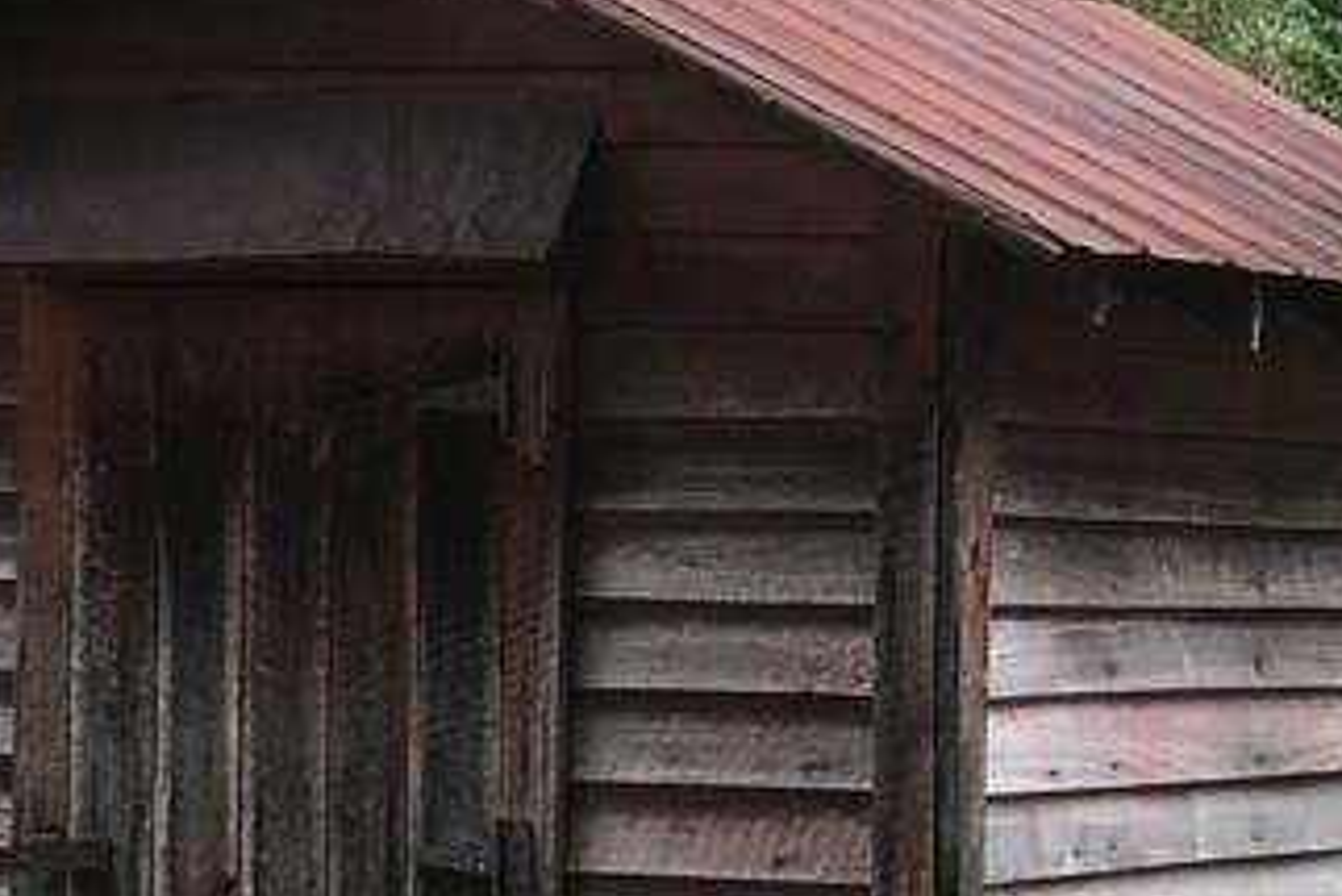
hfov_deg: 11.8
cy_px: 504
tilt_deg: -0.1
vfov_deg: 8.0
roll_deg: -0.5
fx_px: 6414
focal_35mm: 172
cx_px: 1450
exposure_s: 1/120
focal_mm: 6
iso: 25
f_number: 2.4
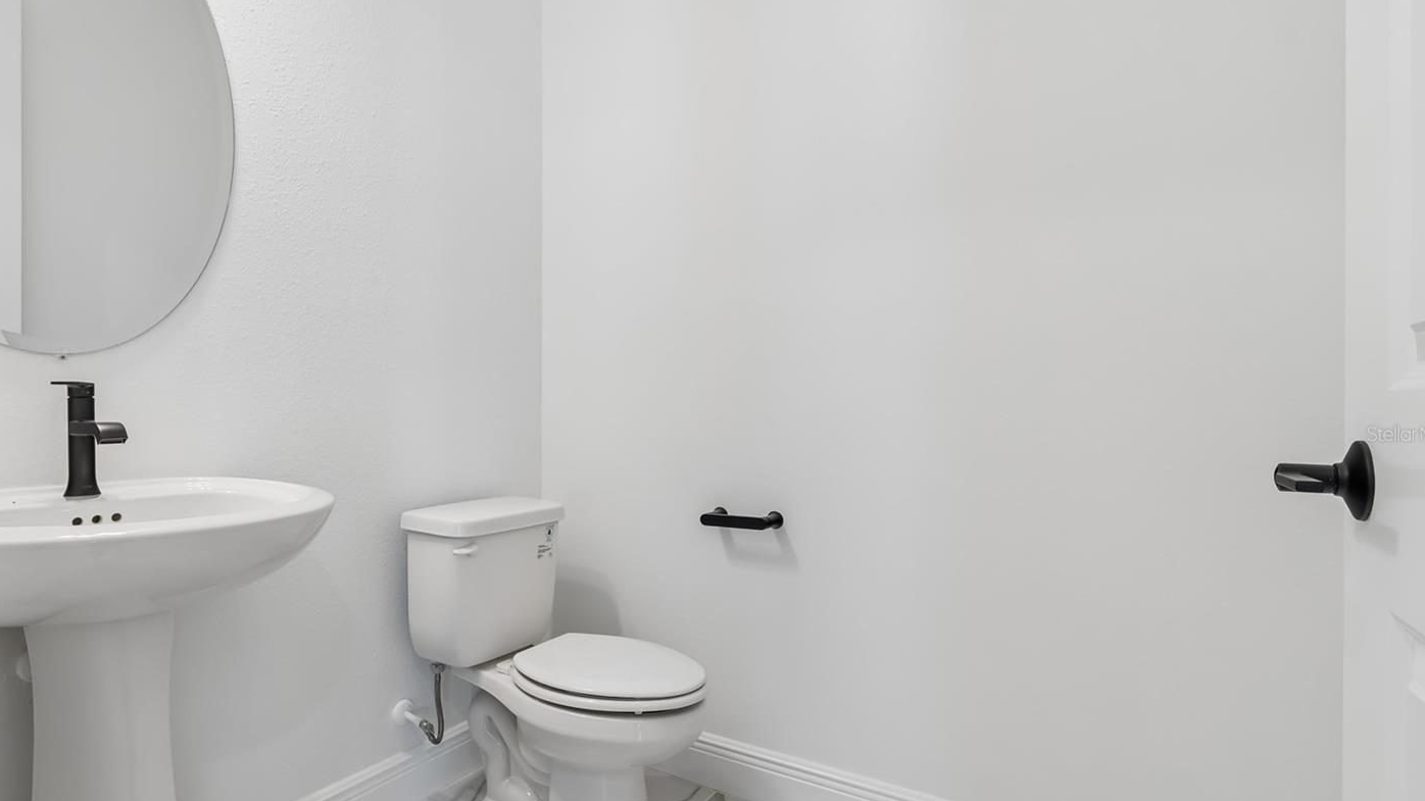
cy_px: 434
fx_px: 680
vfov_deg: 60.9
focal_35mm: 18
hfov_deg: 92.4
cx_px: 641
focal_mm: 10
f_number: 7.1
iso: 100
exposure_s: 1/10
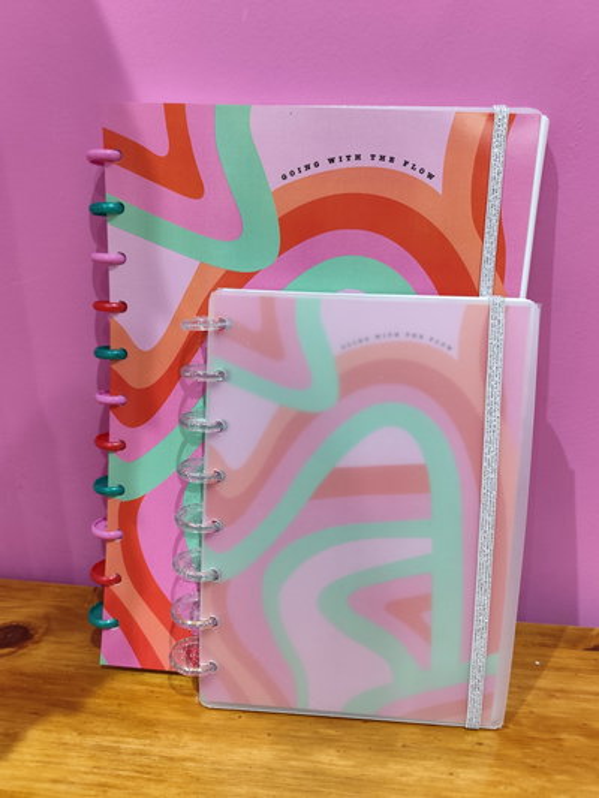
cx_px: 300
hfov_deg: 58.9
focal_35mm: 23
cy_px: 399
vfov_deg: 73.9
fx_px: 530
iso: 640
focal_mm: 6.19
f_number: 1.65
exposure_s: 1/50
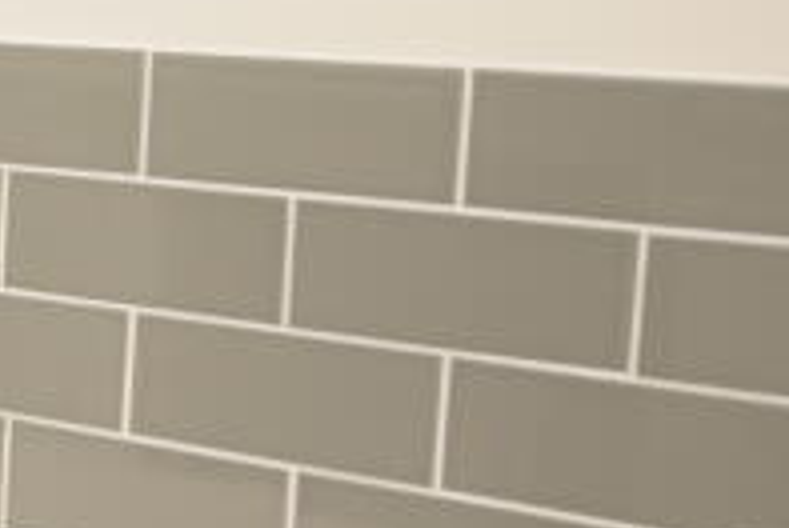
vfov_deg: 15.8
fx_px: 1879
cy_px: 58
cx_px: -905
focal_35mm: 86
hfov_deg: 16.3
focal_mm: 11
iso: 160
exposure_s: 1/60
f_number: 4.5
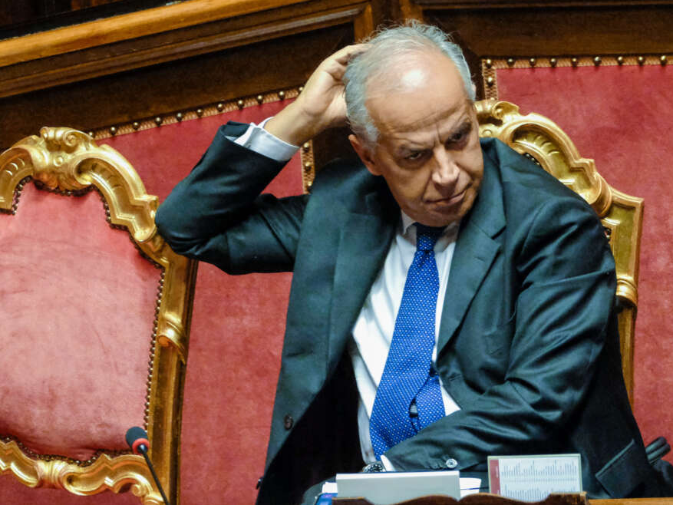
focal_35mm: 411
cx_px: 301
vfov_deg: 3.6
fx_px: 7992
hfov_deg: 4.8
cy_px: 253
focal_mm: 252.1
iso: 10000
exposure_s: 1/110
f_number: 5
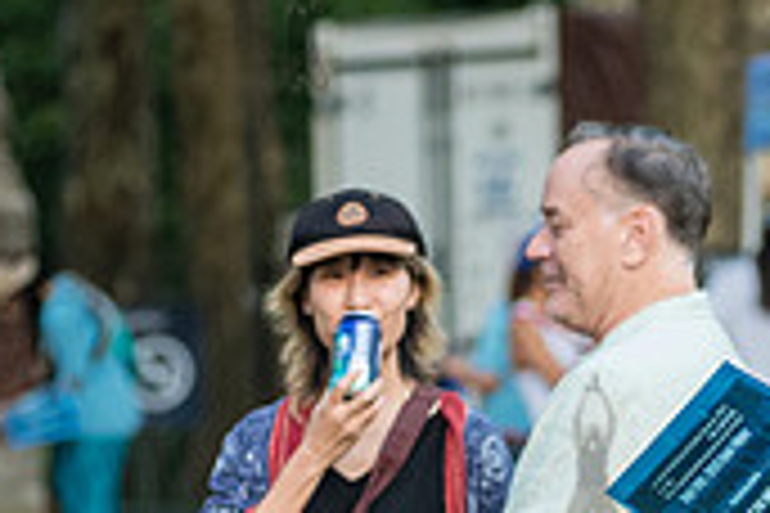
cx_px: 1171
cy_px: 668
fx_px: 9817
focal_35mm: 459
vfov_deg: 3.0
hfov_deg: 4.5
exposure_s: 1/800
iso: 2000
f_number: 4
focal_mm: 135
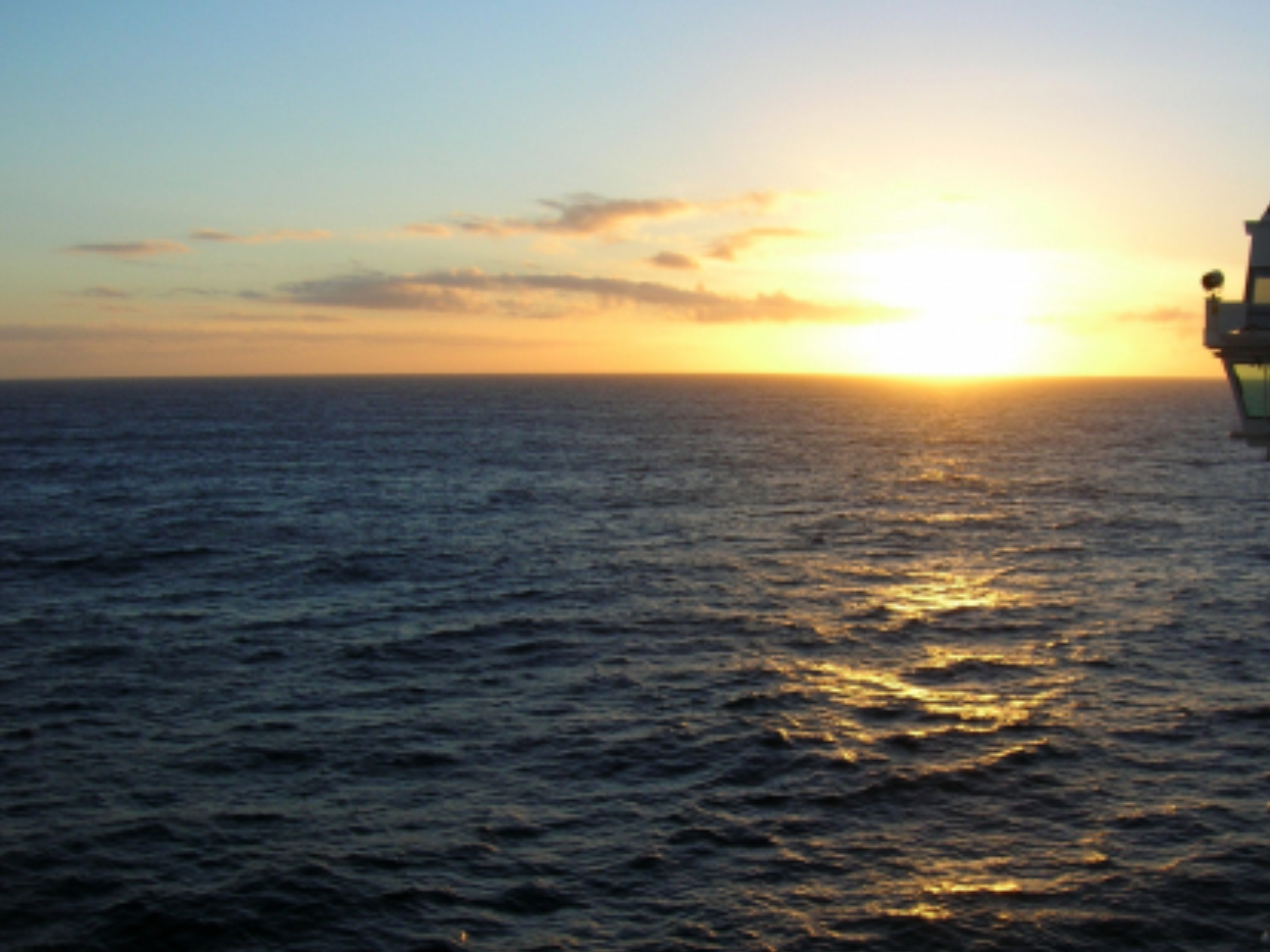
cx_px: 722
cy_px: 549
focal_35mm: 41
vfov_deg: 35.0
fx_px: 1504
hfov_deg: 45.7
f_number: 4.9
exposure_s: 1/160
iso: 50
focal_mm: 5.7
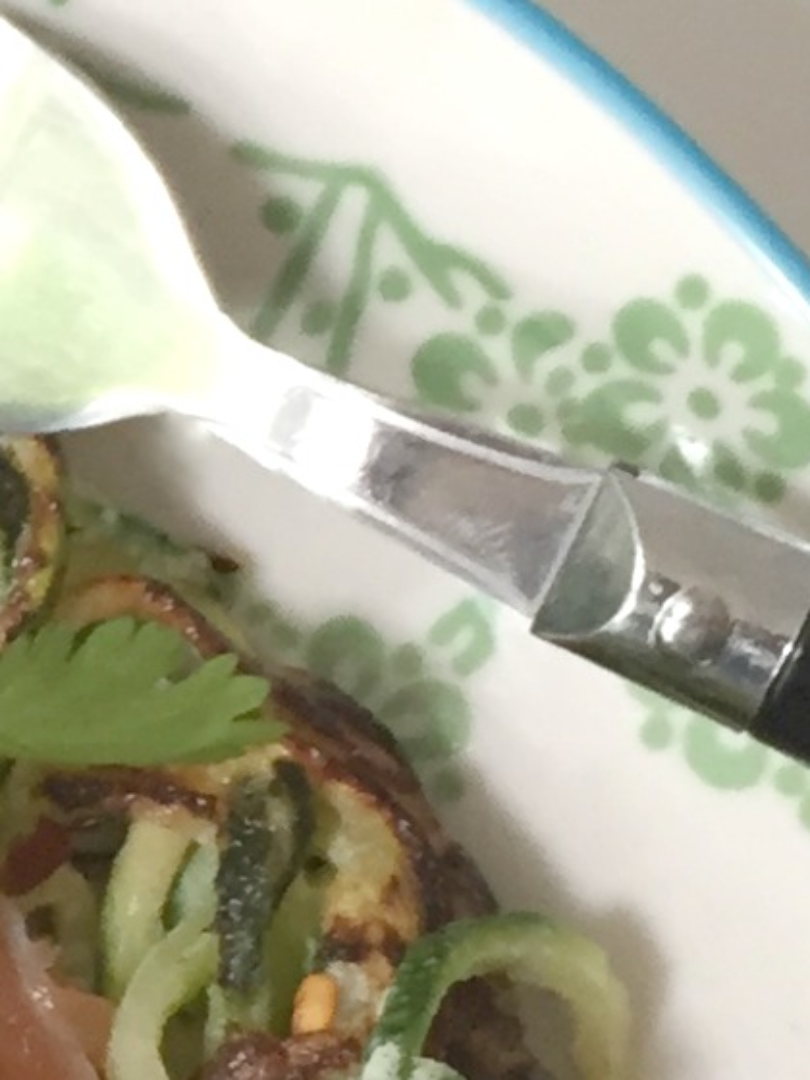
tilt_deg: -83.8
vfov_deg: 12.2
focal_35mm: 162
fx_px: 5054
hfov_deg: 8.8
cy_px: 609
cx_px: -638
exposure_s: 1/30
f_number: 2.2
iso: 80
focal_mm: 4.15
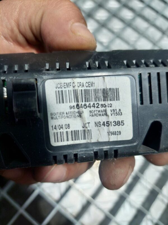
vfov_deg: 69.4
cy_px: 112
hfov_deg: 54.9
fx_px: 162
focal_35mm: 25
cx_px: 84
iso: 64
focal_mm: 5.23
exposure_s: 1/100
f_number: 1.8
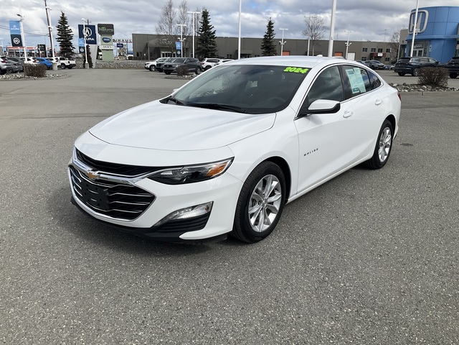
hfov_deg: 61.7
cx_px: 230
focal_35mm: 29
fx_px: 385
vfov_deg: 48.2
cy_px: 172
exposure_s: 1/3125
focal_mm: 3
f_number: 1.8
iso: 25
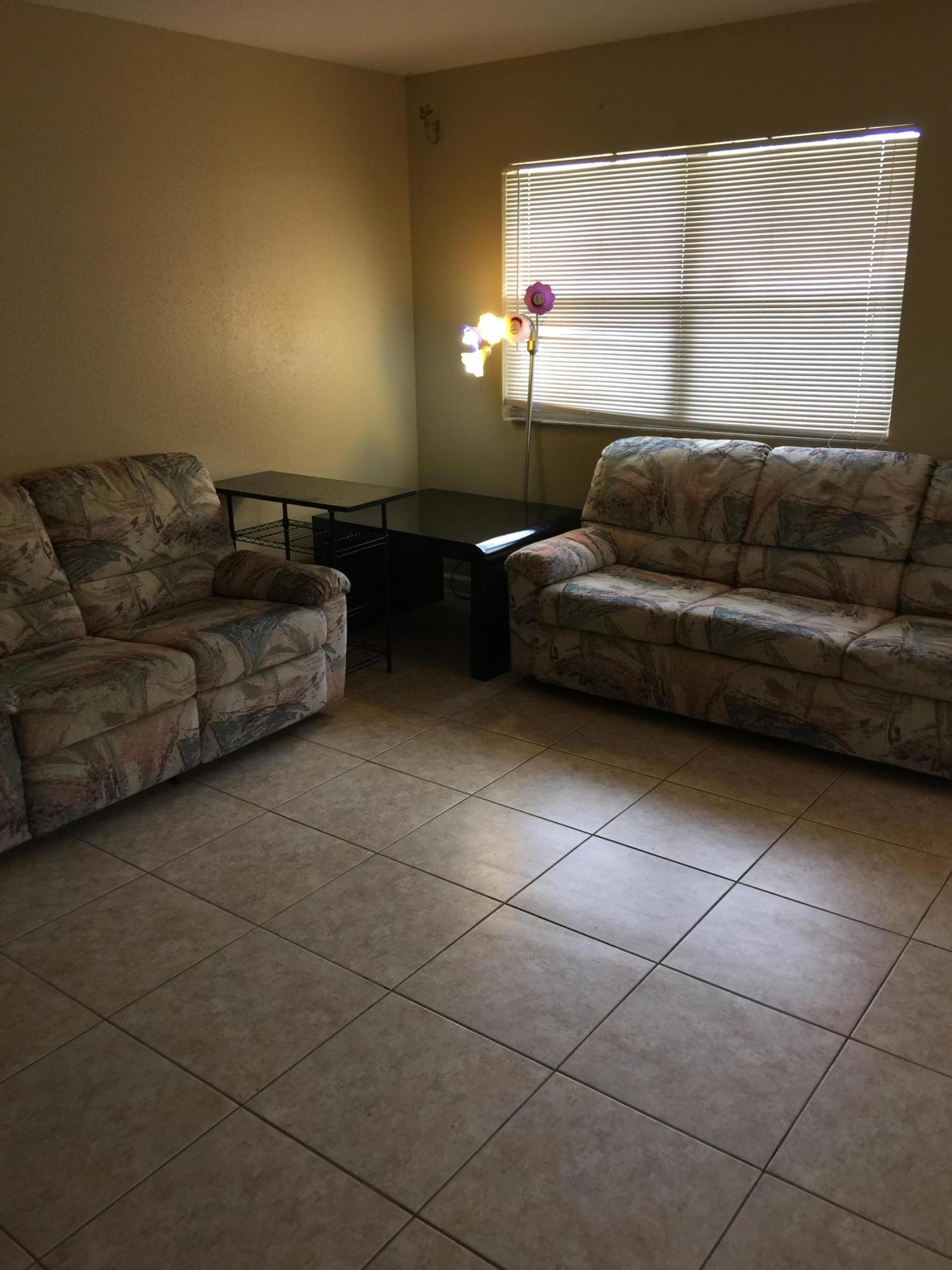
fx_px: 1063
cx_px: 476
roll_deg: +2.4
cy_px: 635
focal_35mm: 29
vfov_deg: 61.7
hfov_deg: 48.2
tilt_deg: -18.3
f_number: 2.2
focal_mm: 4.15
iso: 32
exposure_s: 1/15
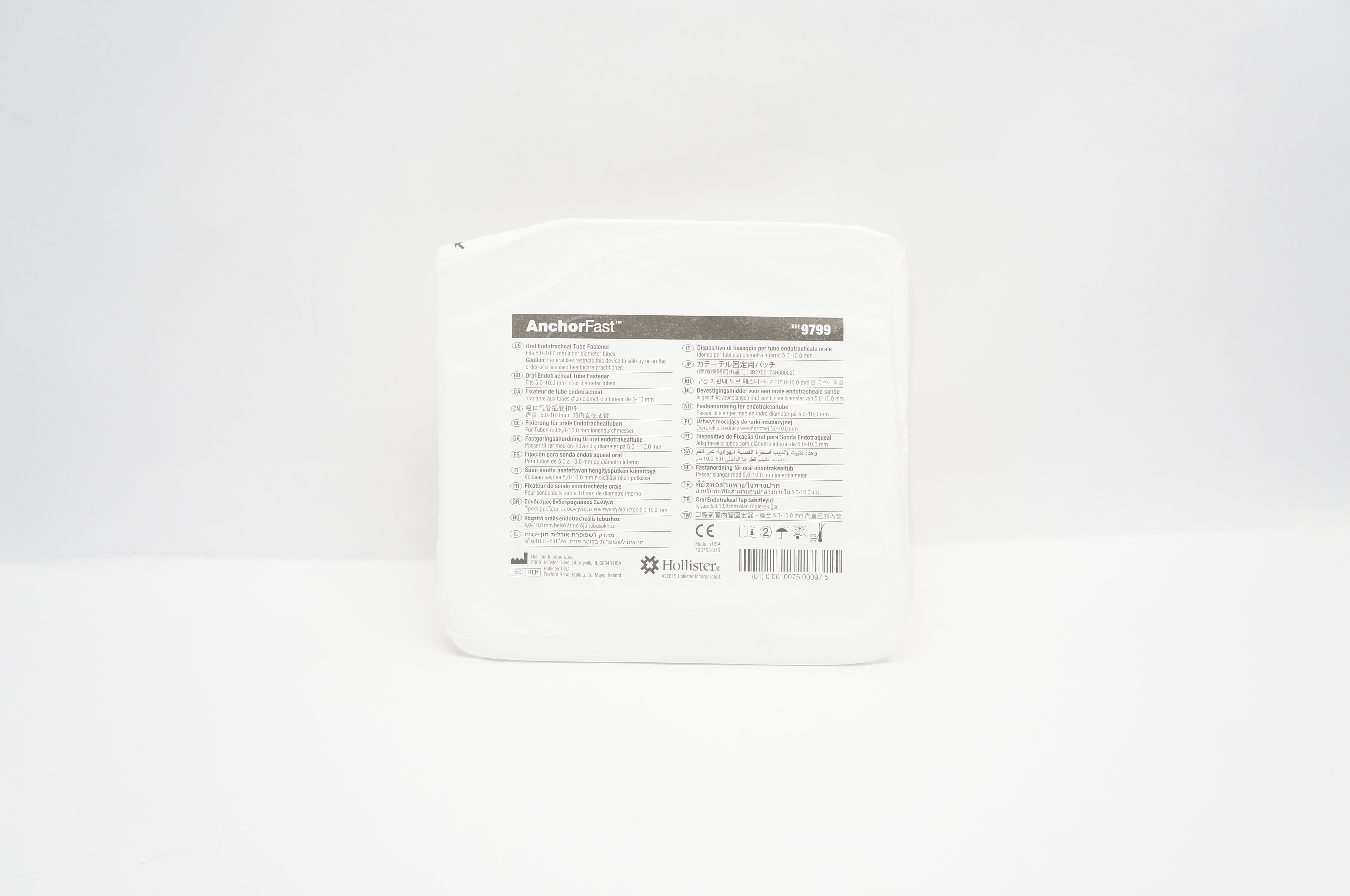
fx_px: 1011
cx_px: 675
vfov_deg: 47.8
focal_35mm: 27
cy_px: 448
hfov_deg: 67.4
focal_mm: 18
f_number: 6.3
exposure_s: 1/60
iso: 800
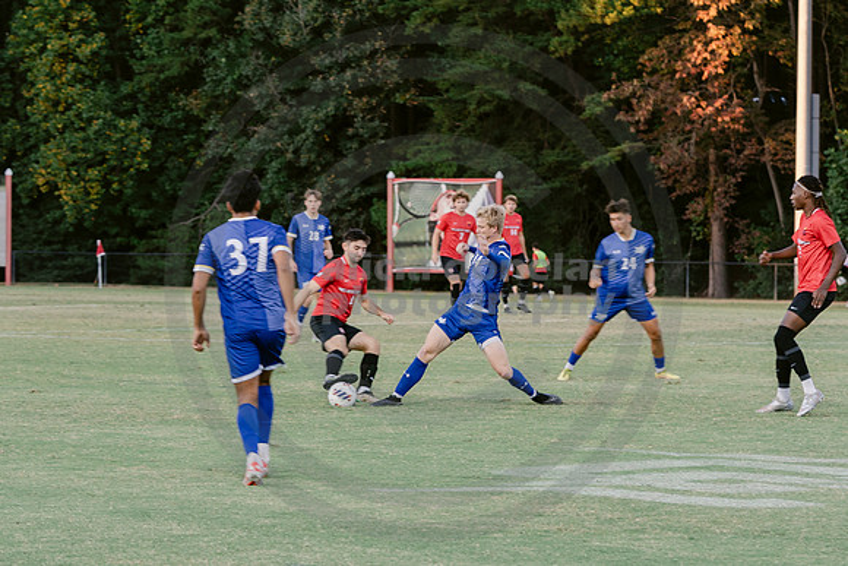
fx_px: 3412
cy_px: 300
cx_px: 382
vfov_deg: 9.5
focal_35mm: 145
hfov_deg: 14.2
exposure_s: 1/250
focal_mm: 90
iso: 640
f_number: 4.5
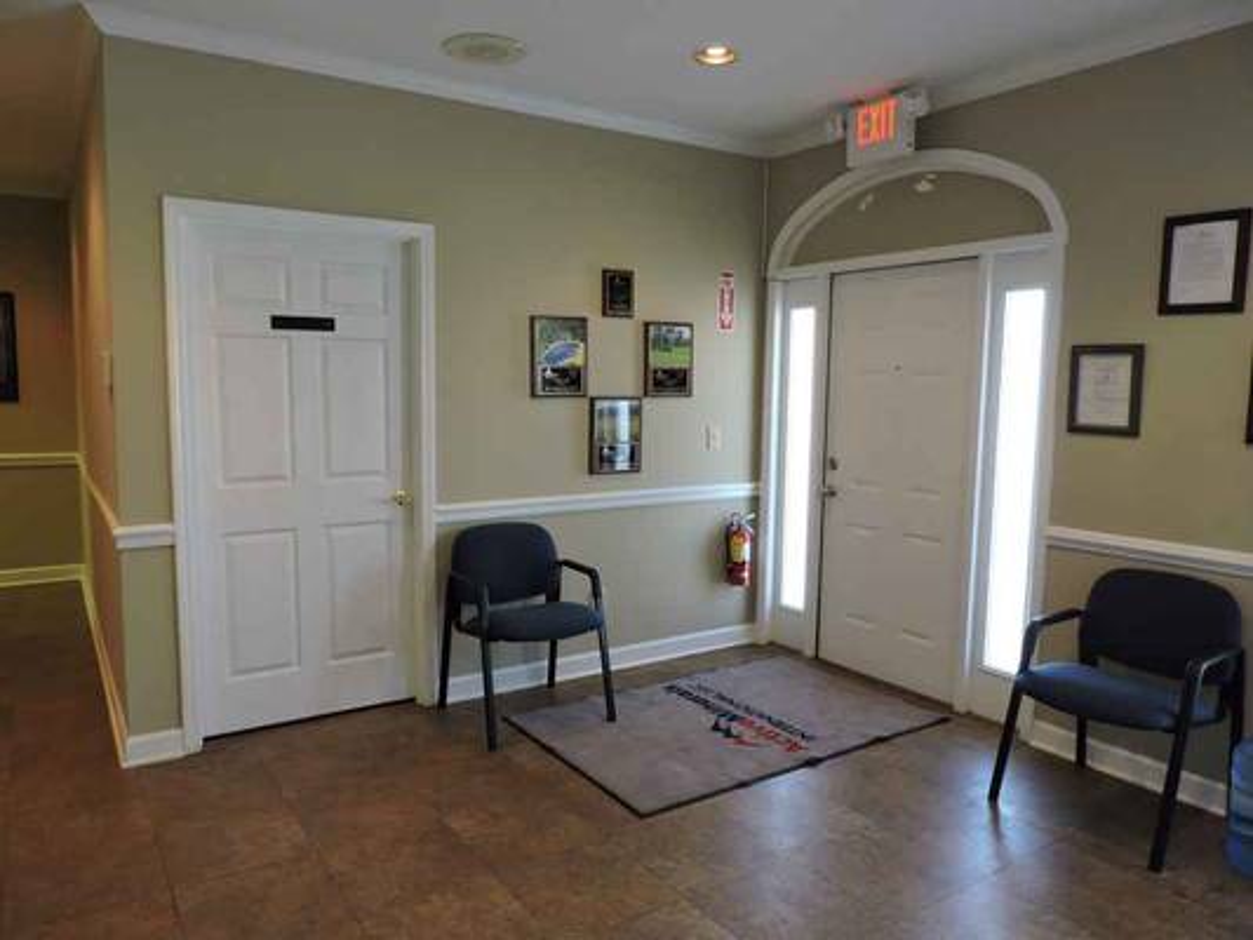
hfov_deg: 71.6
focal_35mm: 24
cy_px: 470
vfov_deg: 56.8
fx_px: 869
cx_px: 626
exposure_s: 1/30
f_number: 3
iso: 250
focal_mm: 4.3
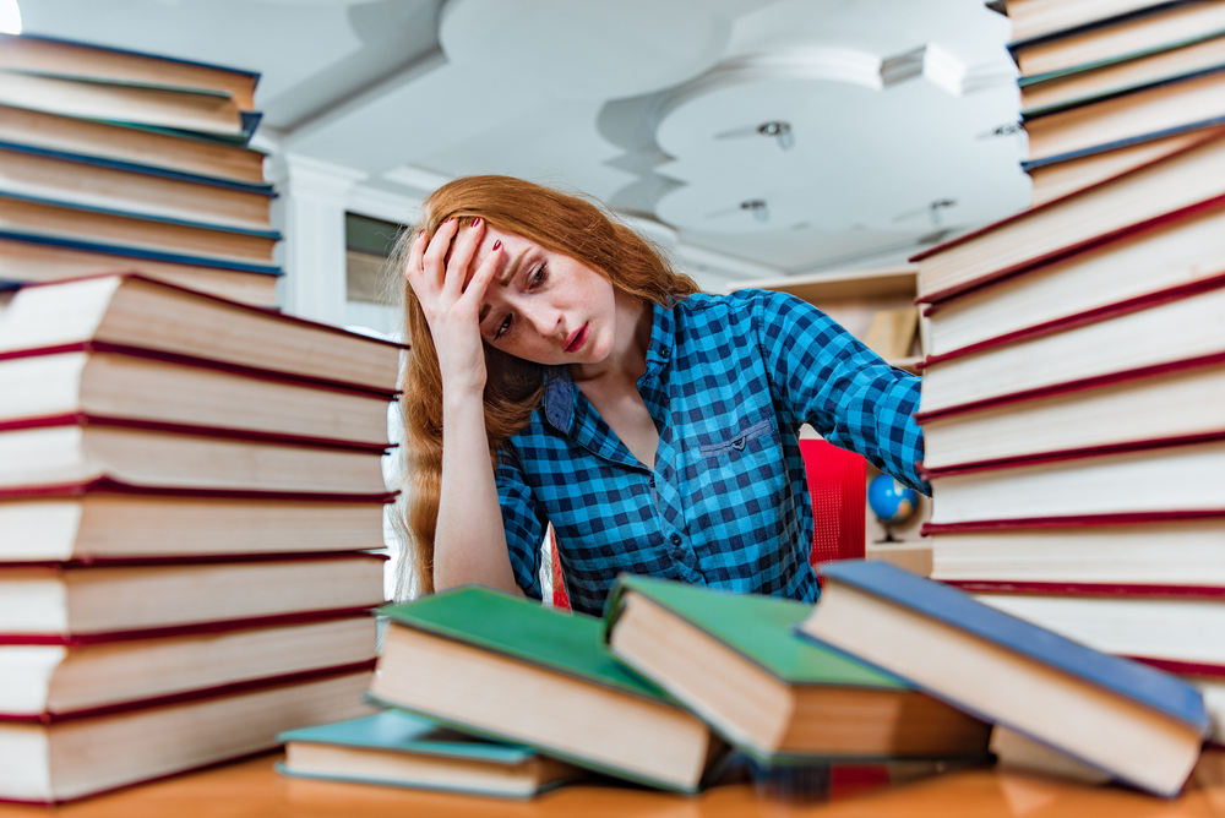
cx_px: 612
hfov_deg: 58.7
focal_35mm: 32
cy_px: 409
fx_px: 1089
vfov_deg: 41.2
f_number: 2.8
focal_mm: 32
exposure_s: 1/160
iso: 100
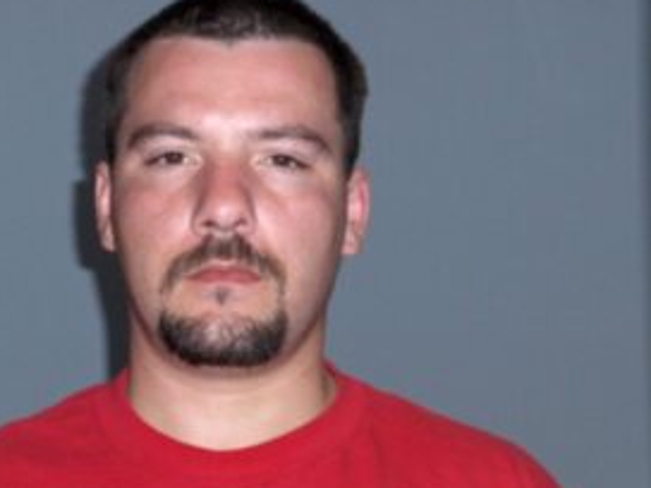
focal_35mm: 109
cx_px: 250
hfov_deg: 18.0
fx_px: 2050
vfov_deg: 13.6
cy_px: 219
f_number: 4
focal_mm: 17.7
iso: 79
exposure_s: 1/108
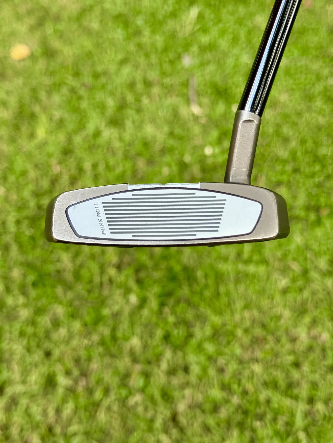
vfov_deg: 39.7
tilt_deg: -49.6
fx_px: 616
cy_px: 222
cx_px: 166
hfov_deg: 30.3
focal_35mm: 48
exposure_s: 1/455
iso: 100
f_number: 1.78
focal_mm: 6.76
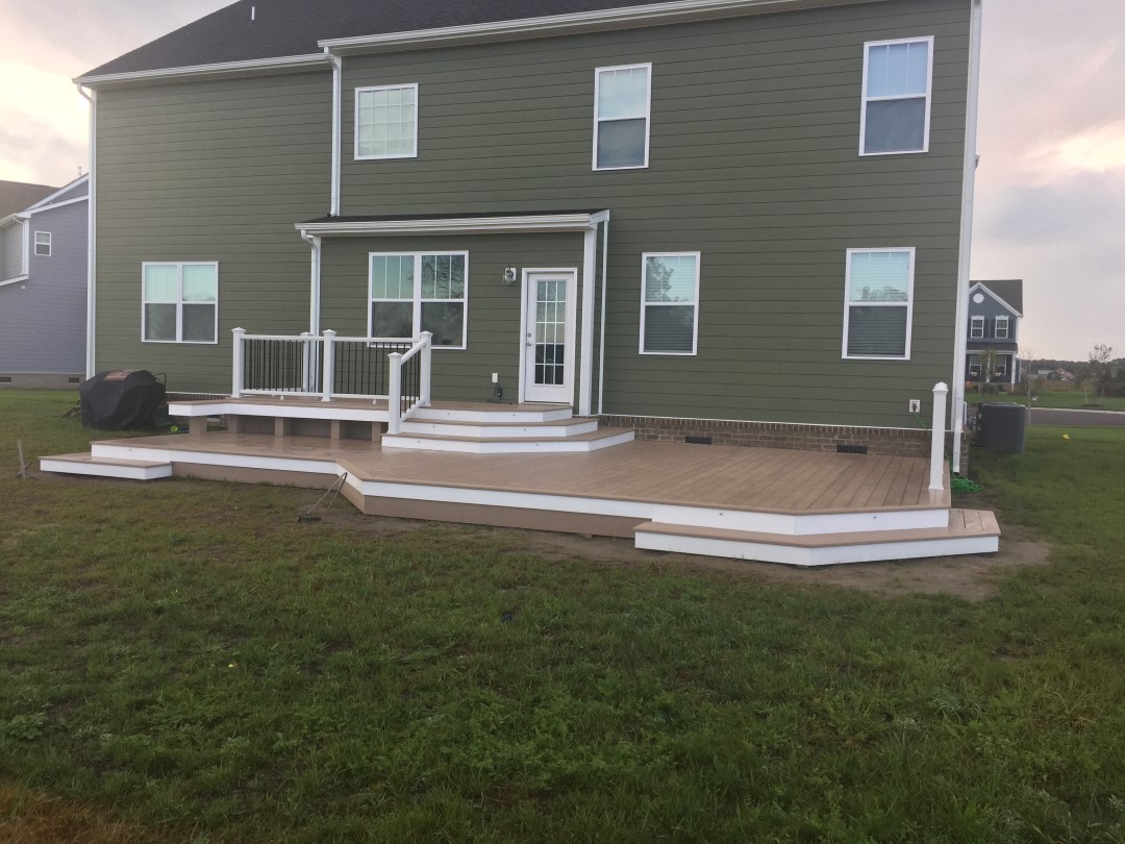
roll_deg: -2.4
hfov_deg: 61.7
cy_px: 422
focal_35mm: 29
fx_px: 942
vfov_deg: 48.2
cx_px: 562
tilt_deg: -0.8
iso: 32
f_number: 2.2
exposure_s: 1/309
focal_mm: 4.15
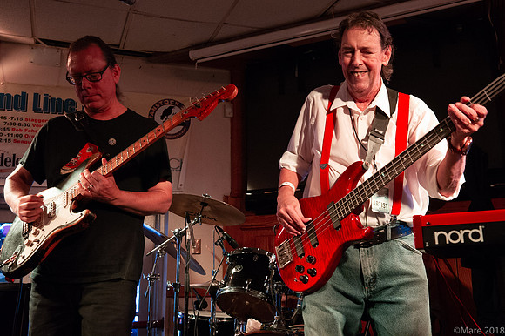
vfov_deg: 31.6
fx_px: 594
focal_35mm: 42
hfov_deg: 46.1
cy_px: 149
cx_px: 252
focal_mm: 38
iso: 6400
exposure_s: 1/60
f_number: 6.3
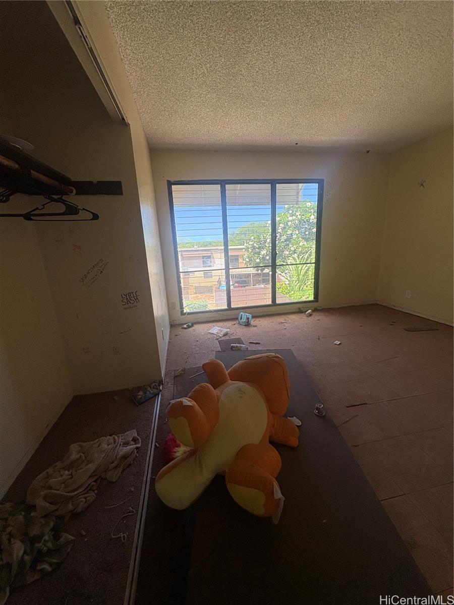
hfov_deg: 85.7
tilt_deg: -12.9
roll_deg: +2.6
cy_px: 302
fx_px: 245
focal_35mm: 14
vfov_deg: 102.1
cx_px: 227
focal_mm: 2.22
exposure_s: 1/253
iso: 40
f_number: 2.2
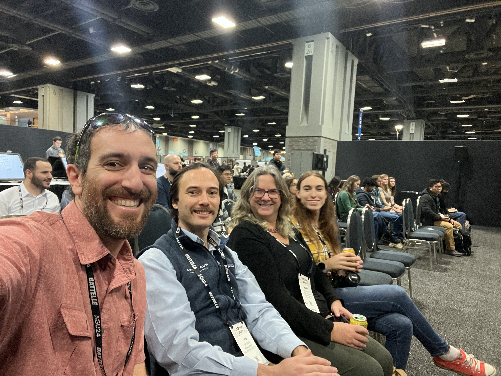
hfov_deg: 73.9
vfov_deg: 58.9
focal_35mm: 23
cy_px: 188
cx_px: 250
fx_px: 333
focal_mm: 2.71
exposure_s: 1/30
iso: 320
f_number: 2.2
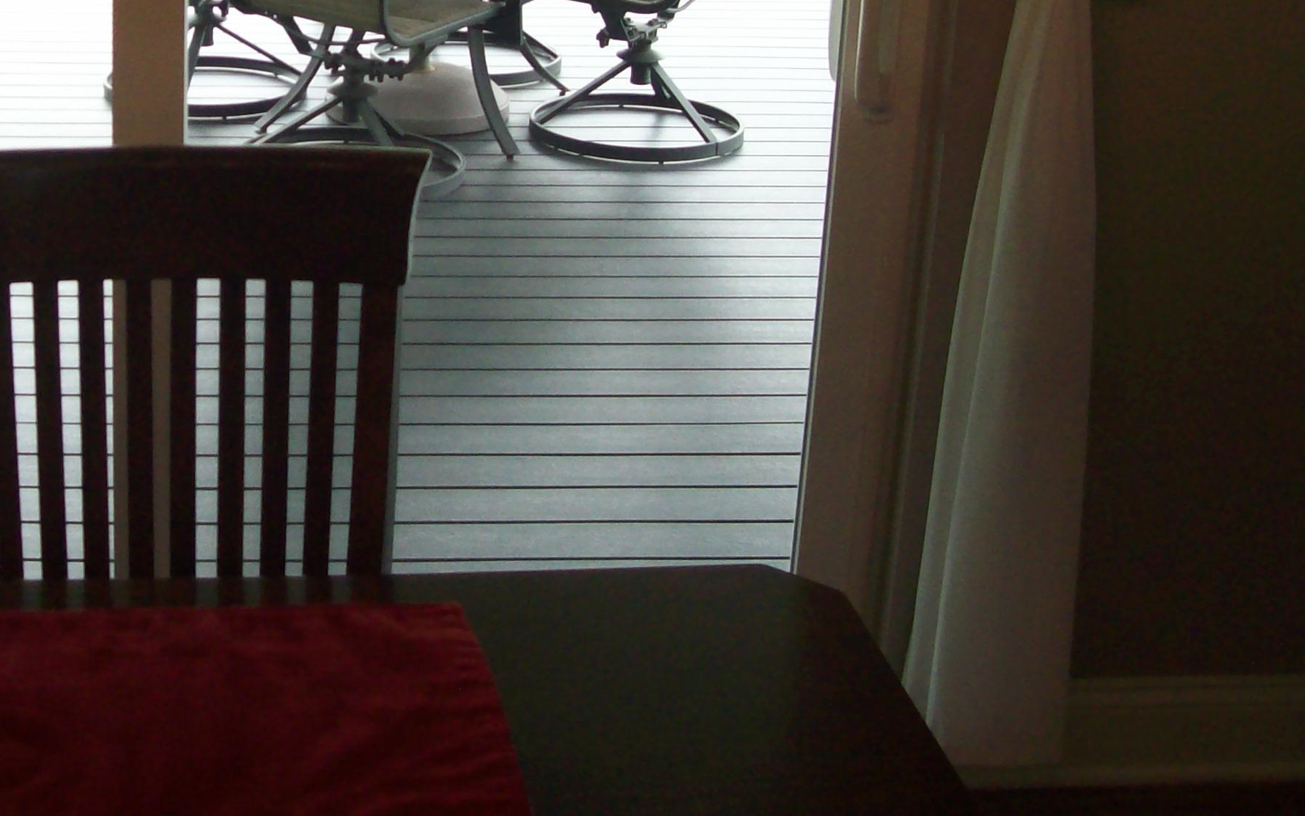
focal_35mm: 61
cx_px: 273
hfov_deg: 32.6
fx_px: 2169
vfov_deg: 20.8
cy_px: 82
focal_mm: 6
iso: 131
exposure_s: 1/128
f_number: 2.7
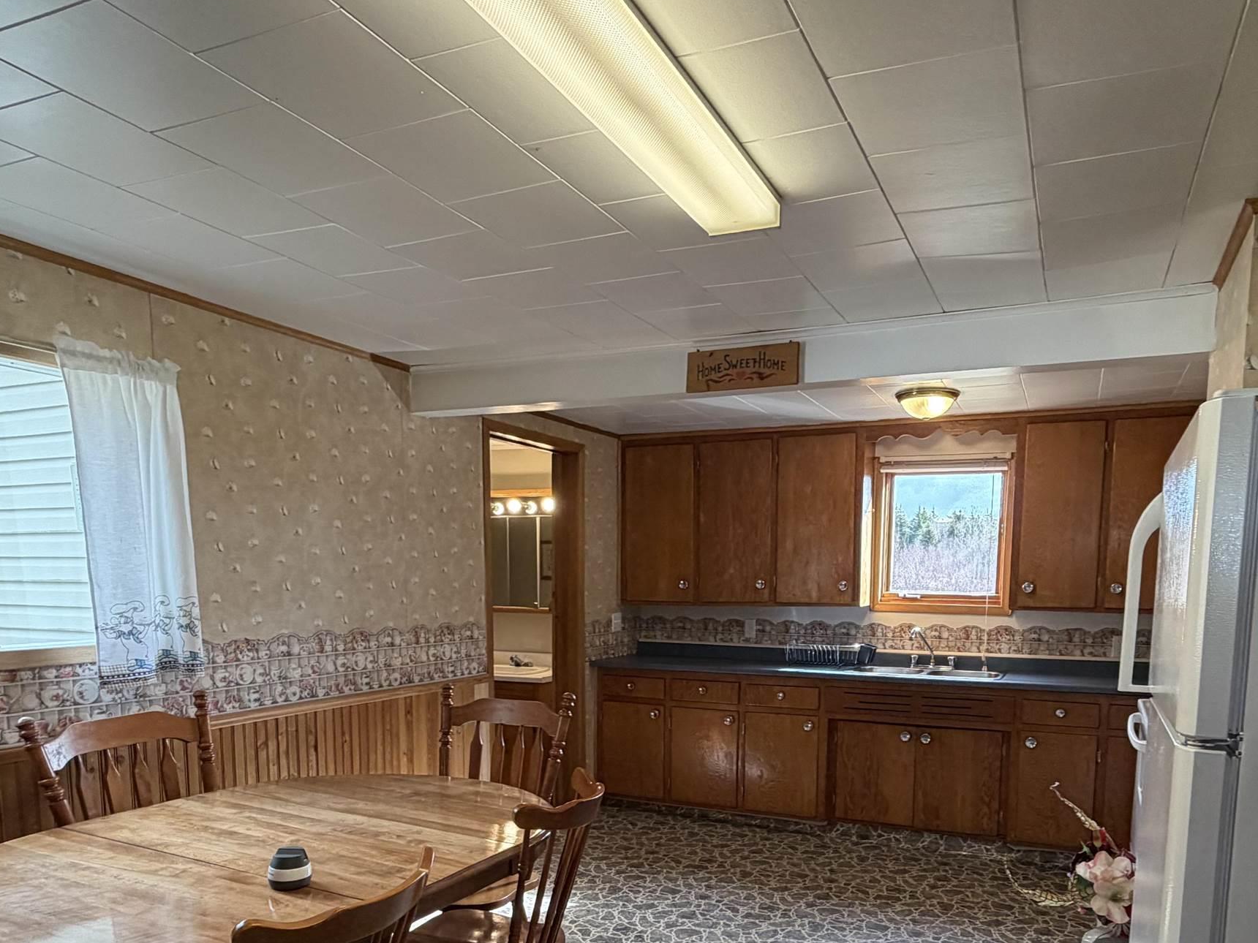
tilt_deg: -6.5
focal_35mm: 25
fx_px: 909
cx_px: 708
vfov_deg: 53.0
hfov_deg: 69.1
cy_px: 678
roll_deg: -1.1
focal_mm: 2.22
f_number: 2.2
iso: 160
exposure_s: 1/120
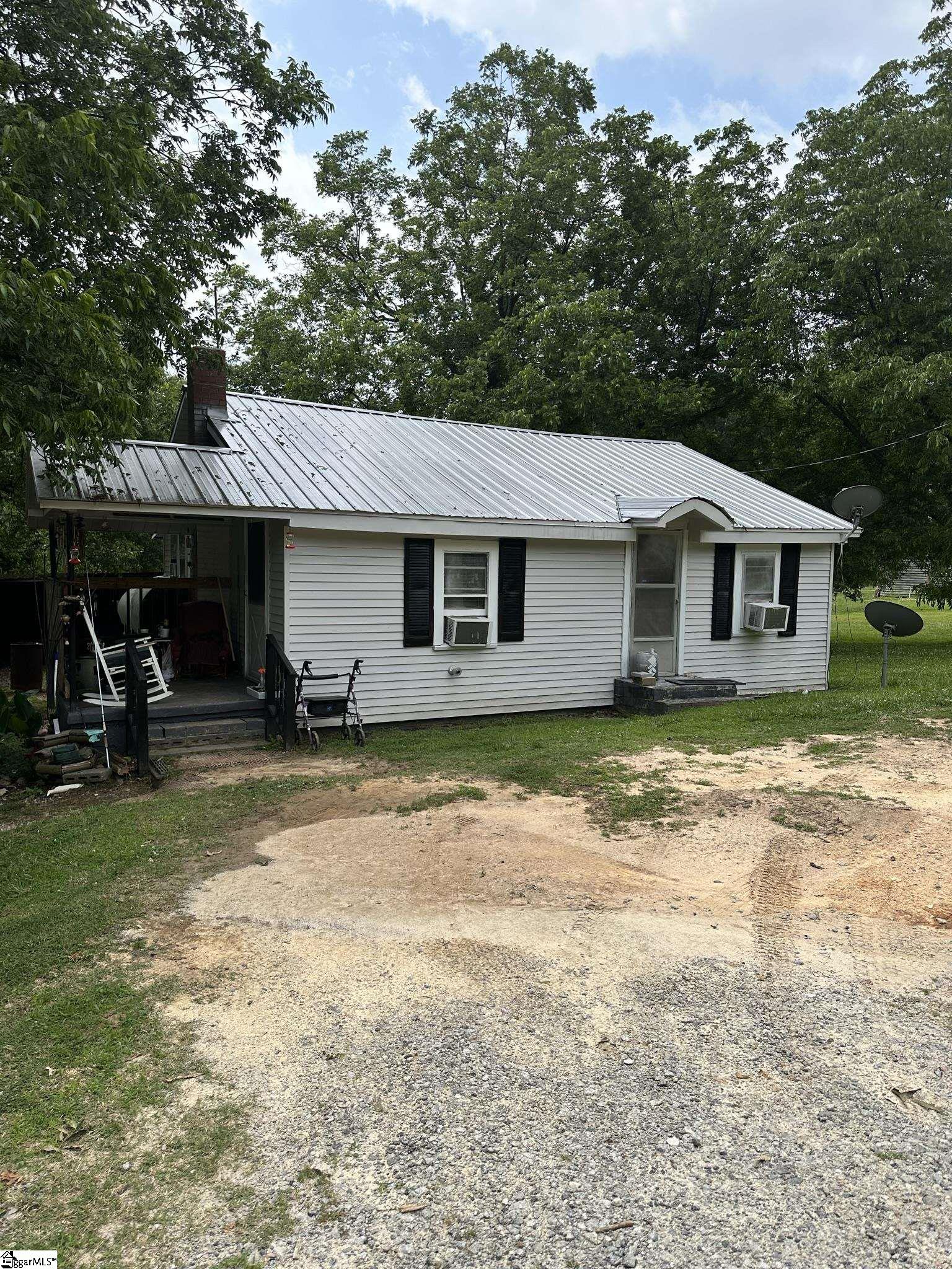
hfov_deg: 56.8
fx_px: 880
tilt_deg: -5.8
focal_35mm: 24
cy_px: 634
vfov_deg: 71.6
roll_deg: -1.3
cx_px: 476
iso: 80
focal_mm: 6.86
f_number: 1.78
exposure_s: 1/3356
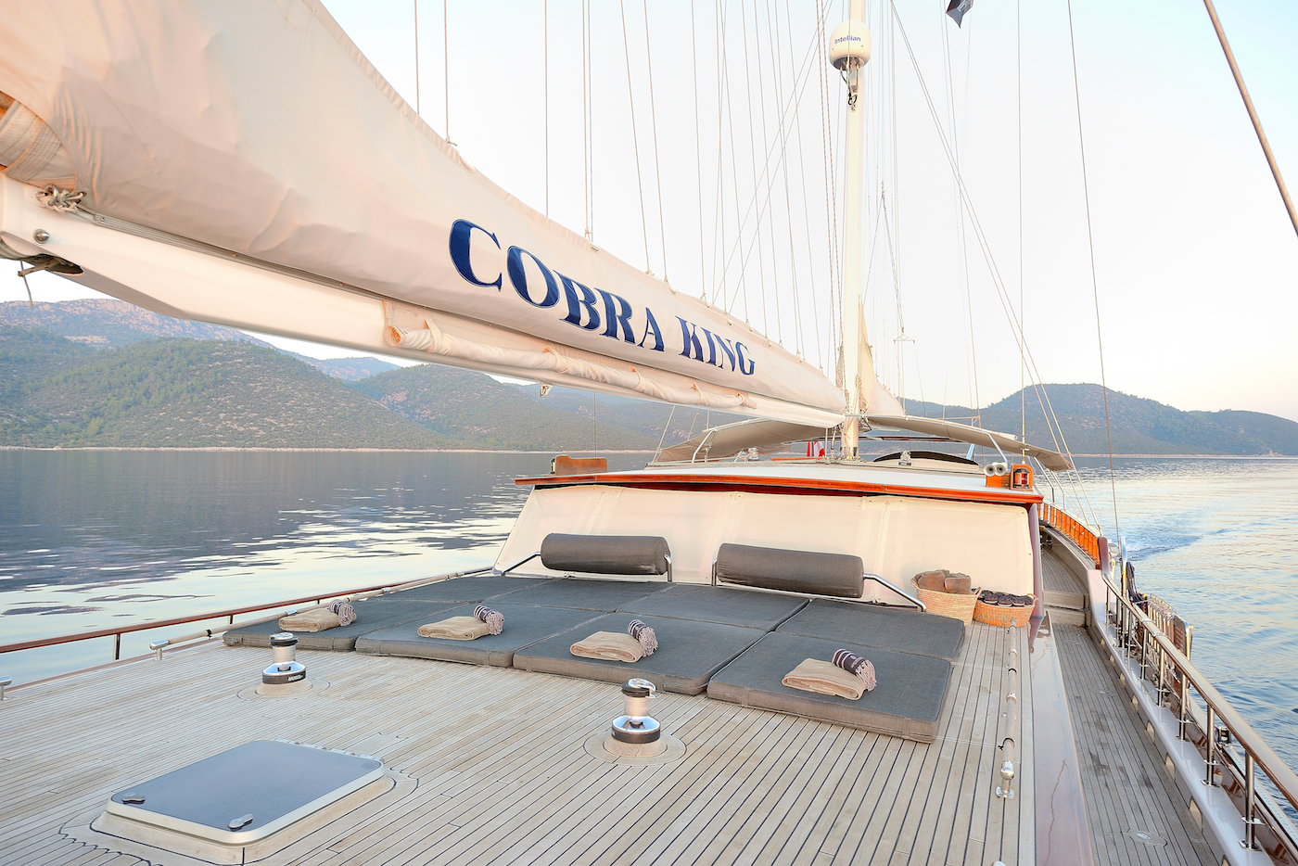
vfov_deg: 53.2
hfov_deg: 73.7
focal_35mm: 24
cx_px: 649
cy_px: 433
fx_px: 865
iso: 320
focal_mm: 24
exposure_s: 1/100
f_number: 5.6
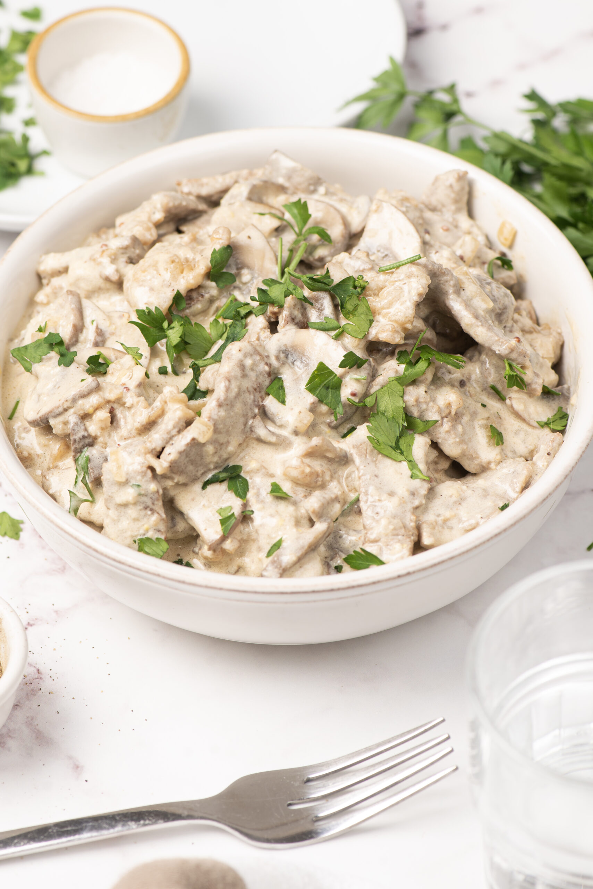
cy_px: 444
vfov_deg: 19.4
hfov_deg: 13.1
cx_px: 296
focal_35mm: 105
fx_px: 2592
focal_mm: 105
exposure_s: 1/160
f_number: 8
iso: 100
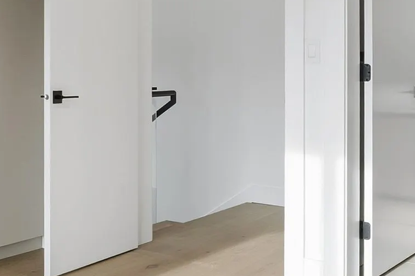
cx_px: -58
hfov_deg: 29.8
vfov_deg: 22.8
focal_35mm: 59
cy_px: 116
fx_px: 685
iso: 100
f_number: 8
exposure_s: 1/5
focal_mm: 14.6
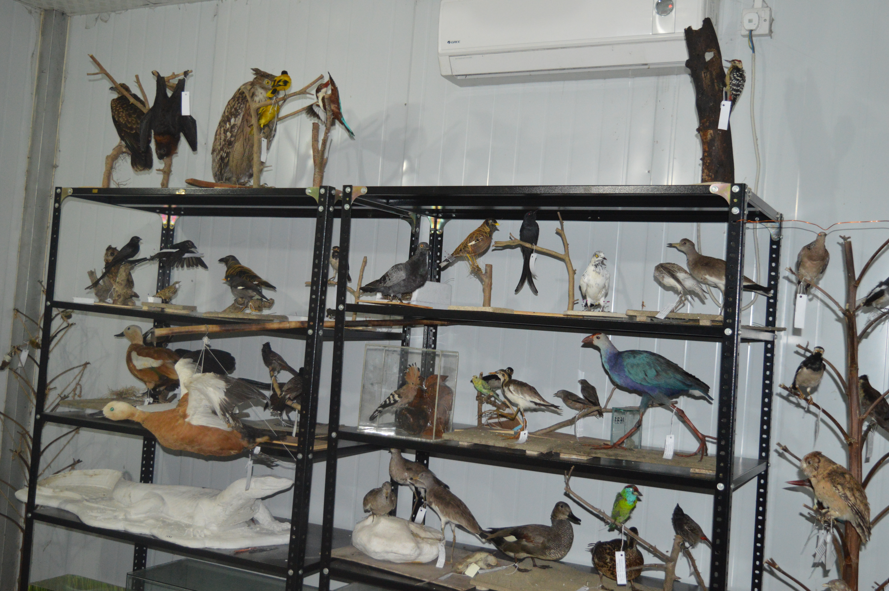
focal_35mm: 39
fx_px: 962
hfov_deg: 49.6
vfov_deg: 34.1
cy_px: 296
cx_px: 444
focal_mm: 26
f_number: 4
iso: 1800
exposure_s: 1/60
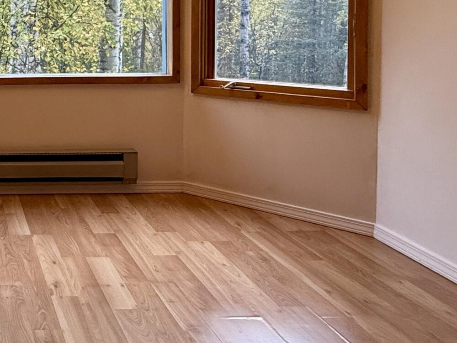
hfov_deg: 38.0
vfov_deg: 32.5
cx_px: -35
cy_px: 27
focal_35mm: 42
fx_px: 554
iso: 200
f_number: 2.2
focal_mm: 2.22
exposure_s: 1/120
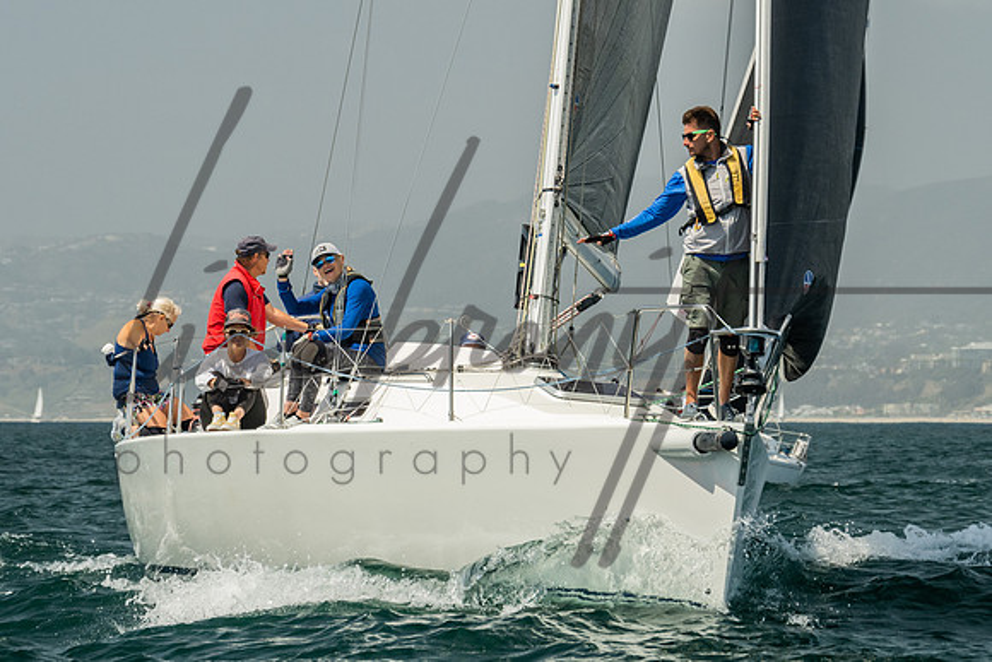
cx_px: 393
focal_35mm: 208
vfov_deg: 6.6
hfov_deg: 9.9
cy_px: 156
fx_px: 5740
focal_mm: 115
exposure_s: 1/800
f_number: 6.3
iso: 320
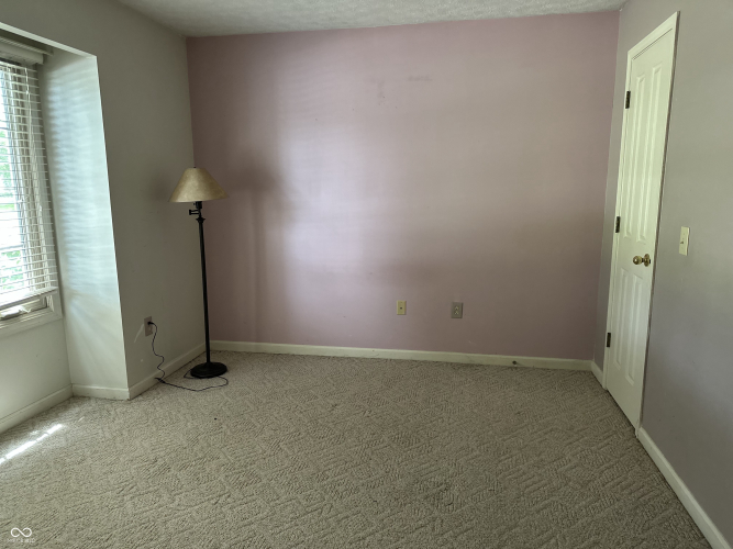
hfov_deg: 71.6
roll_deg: +0.7
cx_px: 366
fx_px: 508
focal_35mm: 24
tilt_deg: -9.5
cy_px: 274
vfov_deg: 56.8
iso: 320
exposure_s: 1/60
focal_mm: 6.86
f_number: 1.78
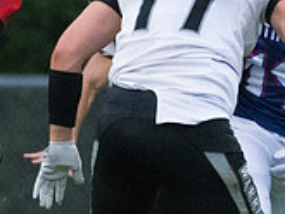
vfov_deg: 0.9
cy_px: 114
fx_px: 14163
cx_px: 347
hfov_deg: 1.2
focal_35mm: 1719
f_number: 5.6
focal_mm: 340
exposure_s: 1/2000
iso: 6400
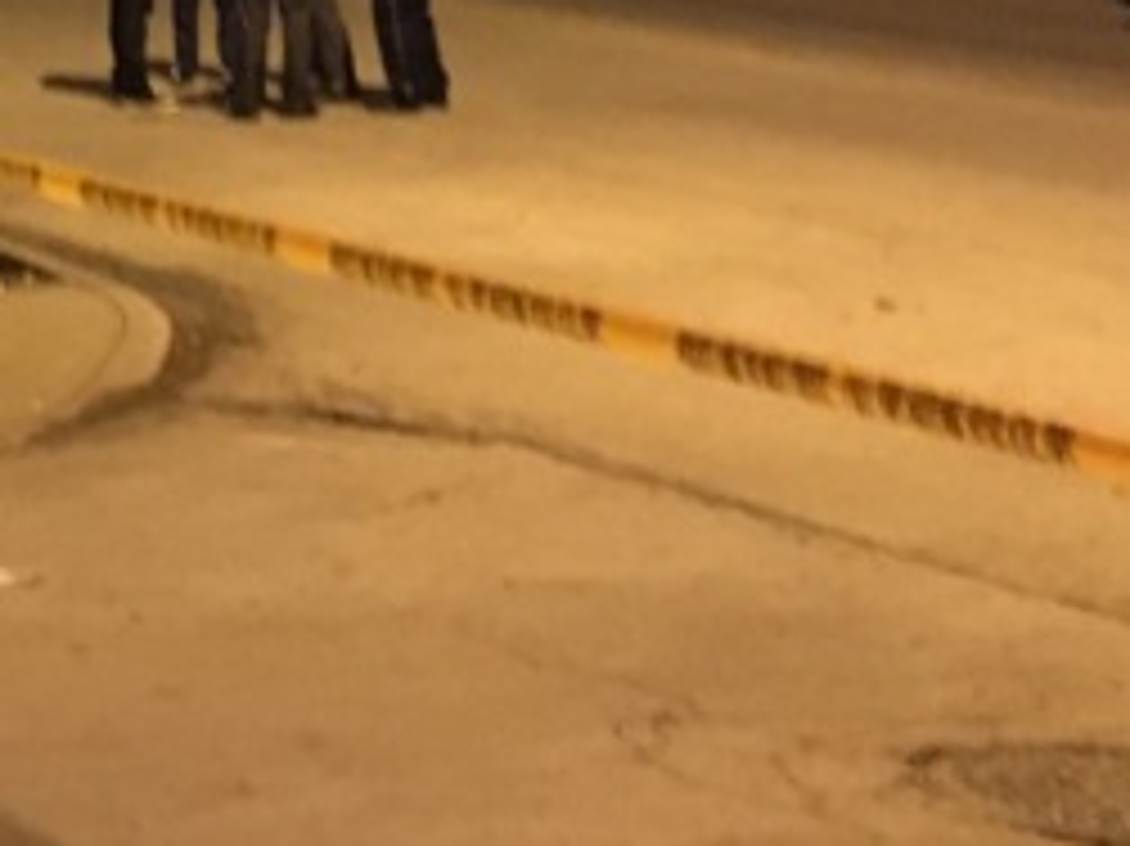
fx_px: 3622
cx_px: -432
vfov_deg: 12.1
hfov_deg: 16.5
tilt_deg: +9.6
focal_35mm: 111
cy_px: -729
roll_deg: +0.6
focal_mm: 4.15
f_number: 2.2
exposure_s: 1/15
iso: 500
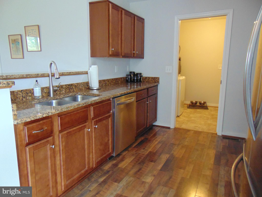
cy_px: 98
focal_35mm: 25
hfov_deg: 69.4
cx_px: 131
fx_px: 189
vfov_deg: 54.9
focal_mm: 4.5
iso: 400
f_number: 3
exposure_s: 1/20
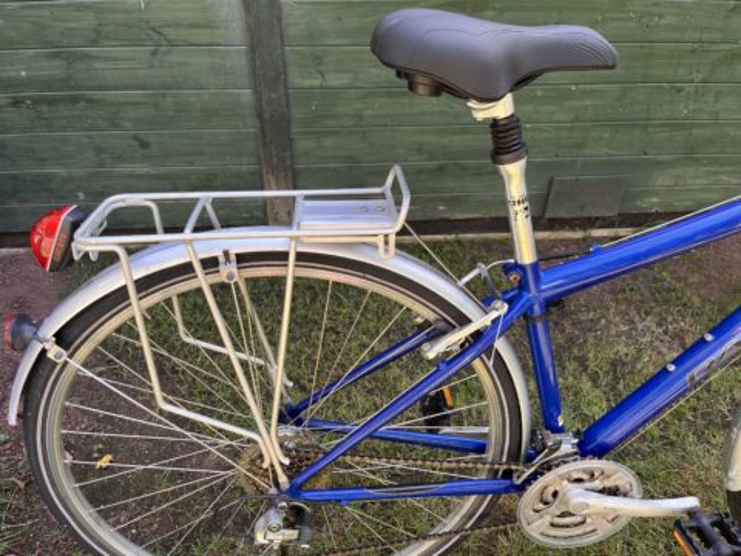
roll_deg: -0.6
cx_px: 370
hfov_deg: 67.3
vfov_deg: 53.1
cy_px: 278
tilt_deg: -38.6
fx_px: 557
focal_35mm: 26
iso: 50
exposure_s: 1/121
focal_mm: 5.1
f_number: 1.6
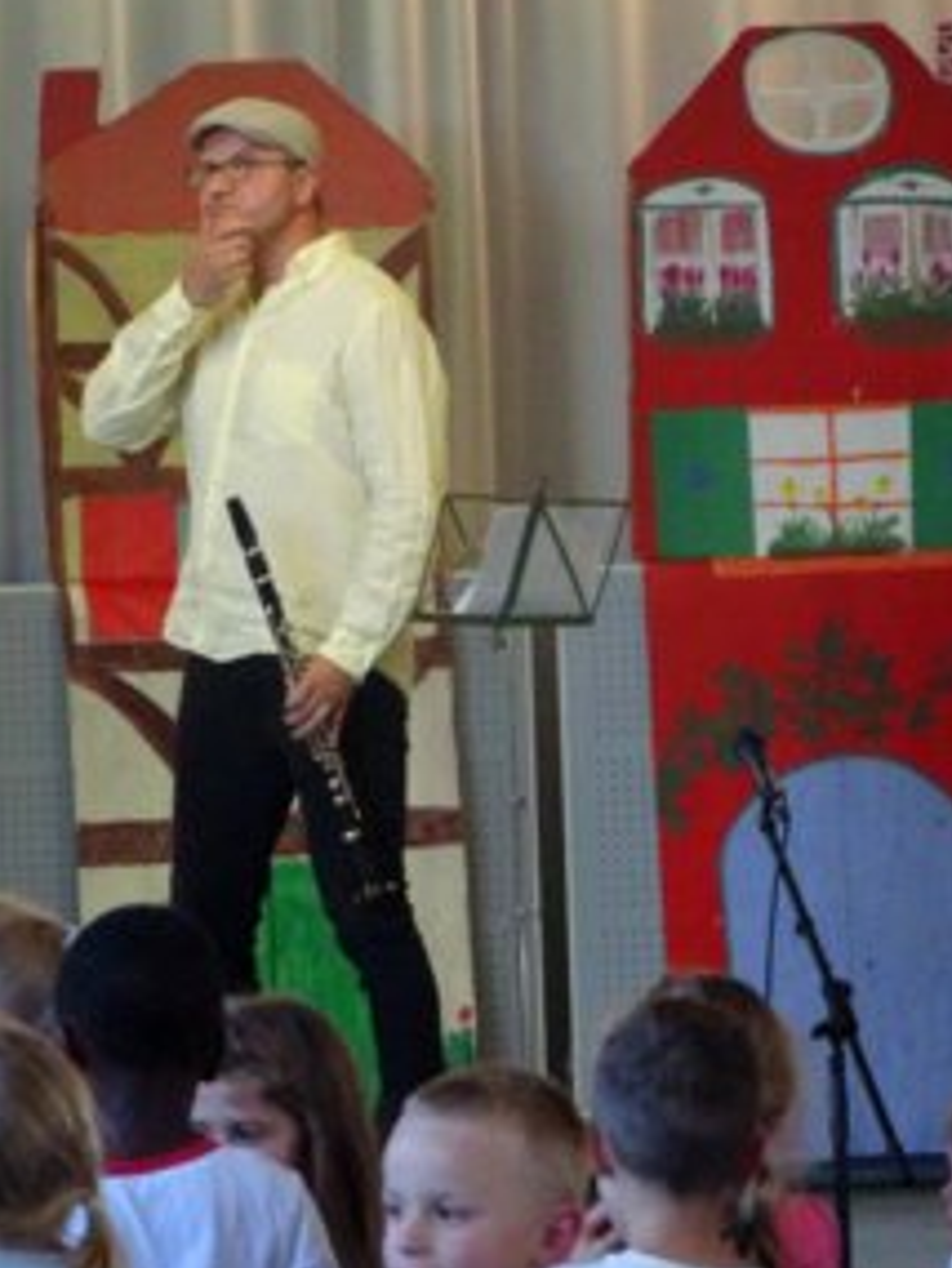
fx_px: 17661
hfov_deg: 3.1
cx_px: 303
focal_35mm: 482
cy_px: 547
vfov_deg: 4.1
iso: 1600
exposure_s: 1/80
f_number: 6.3
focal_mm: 58.82
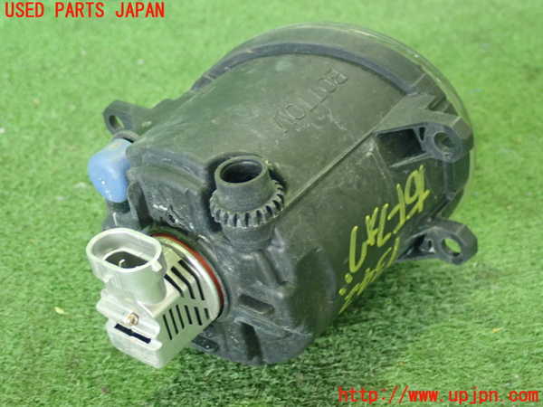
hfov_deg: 33.8
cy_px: 204
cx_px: 272
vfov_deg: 25.7
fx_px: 894
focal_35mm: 57
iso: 800
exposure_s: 1/15
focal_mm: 10.29
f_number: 3.5
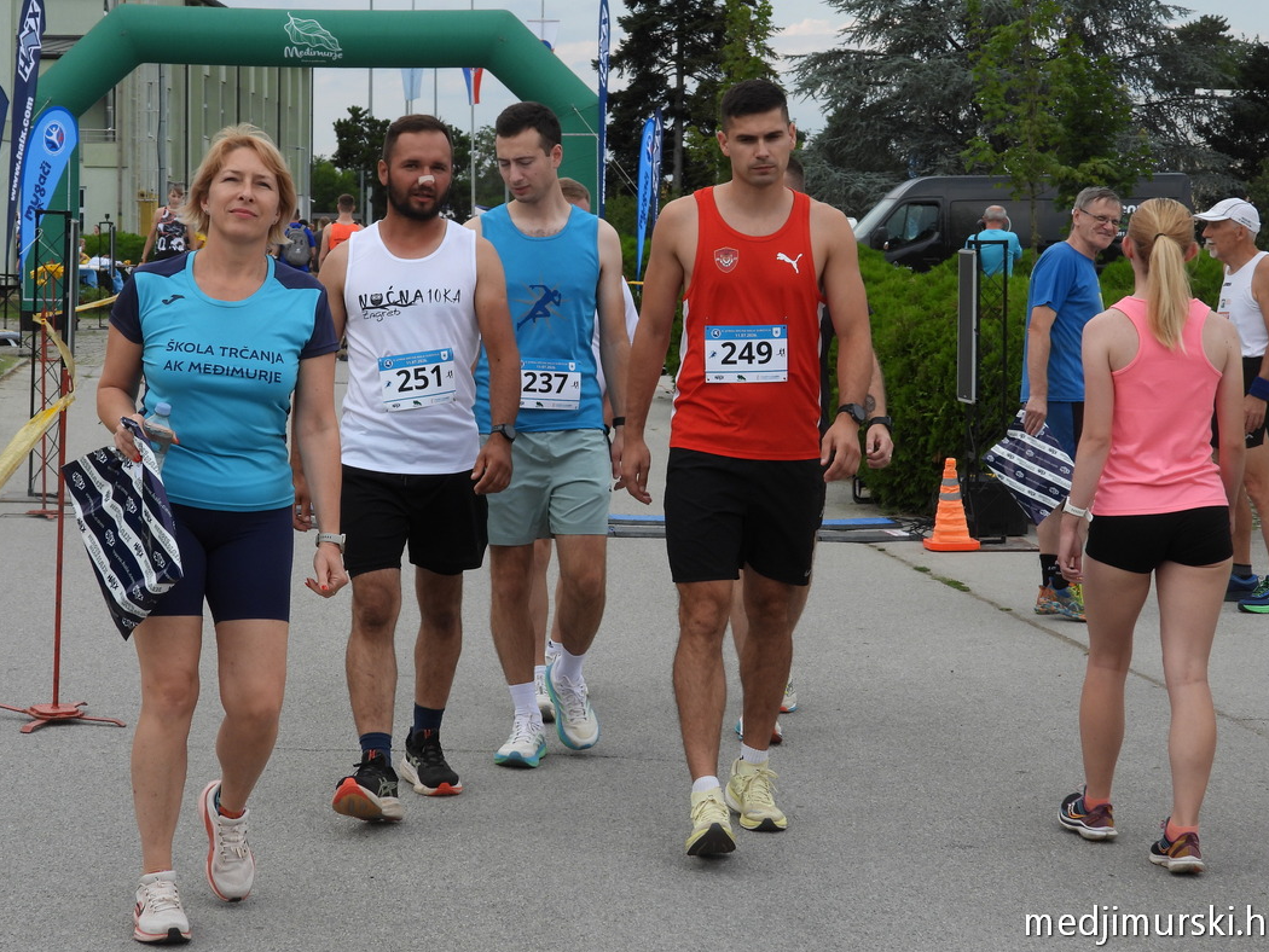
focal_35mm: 80
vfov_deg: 18.4
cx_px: 566
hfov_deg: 24.4
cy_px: 428
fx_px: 2933
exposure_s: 1/640
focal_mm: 12.6
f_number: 3.5
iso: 100
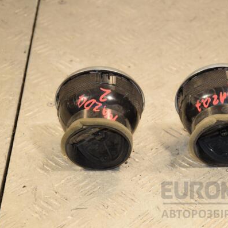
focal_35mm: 135
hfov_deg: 12.9
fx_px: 1006
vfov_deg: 12.9
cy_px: 114
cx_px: 150
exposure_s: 1/200
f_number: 6.3
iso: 800
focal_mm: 70
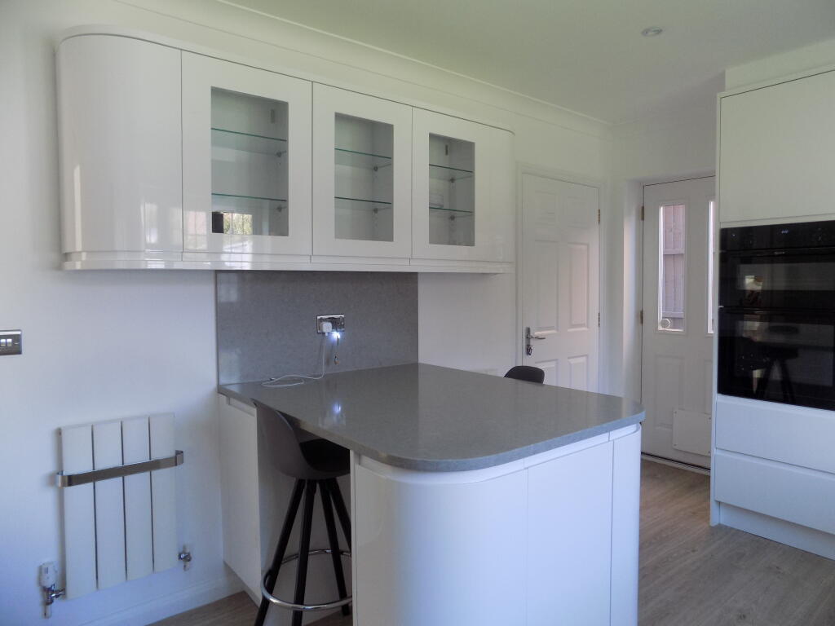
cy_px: 313
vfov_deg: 58.9
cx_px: 418
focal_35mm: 23
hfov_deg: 73.9
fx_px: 555
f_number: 3.1
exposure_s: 1/30
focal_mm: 4
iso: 125
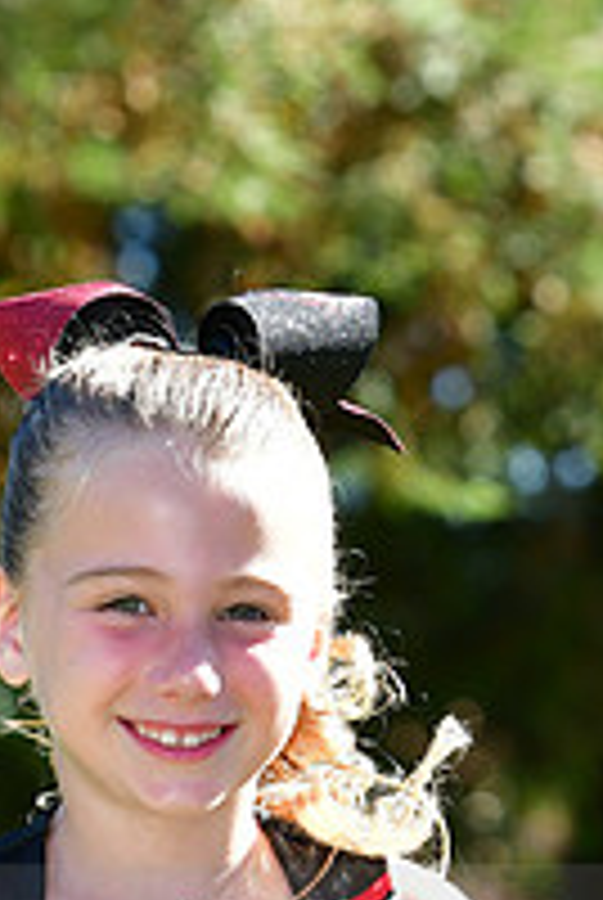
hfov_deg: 2.0
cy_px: 927
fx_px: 16861
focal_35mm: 673
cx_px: 254
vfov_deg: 3.1
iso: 400
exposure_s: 1/250
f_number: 7.1
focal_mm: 155
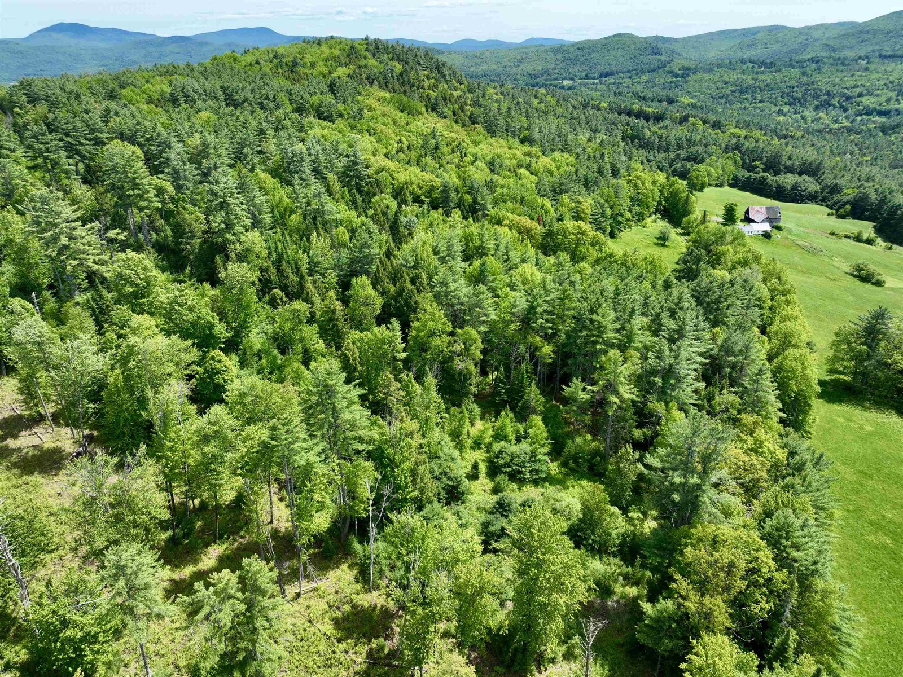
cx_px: 452
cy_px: 338
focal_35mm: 24
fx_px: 626
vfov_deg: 56.8
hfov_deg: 71.6
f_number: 2.8
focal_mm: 12.29
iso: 110
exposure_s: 1/1600
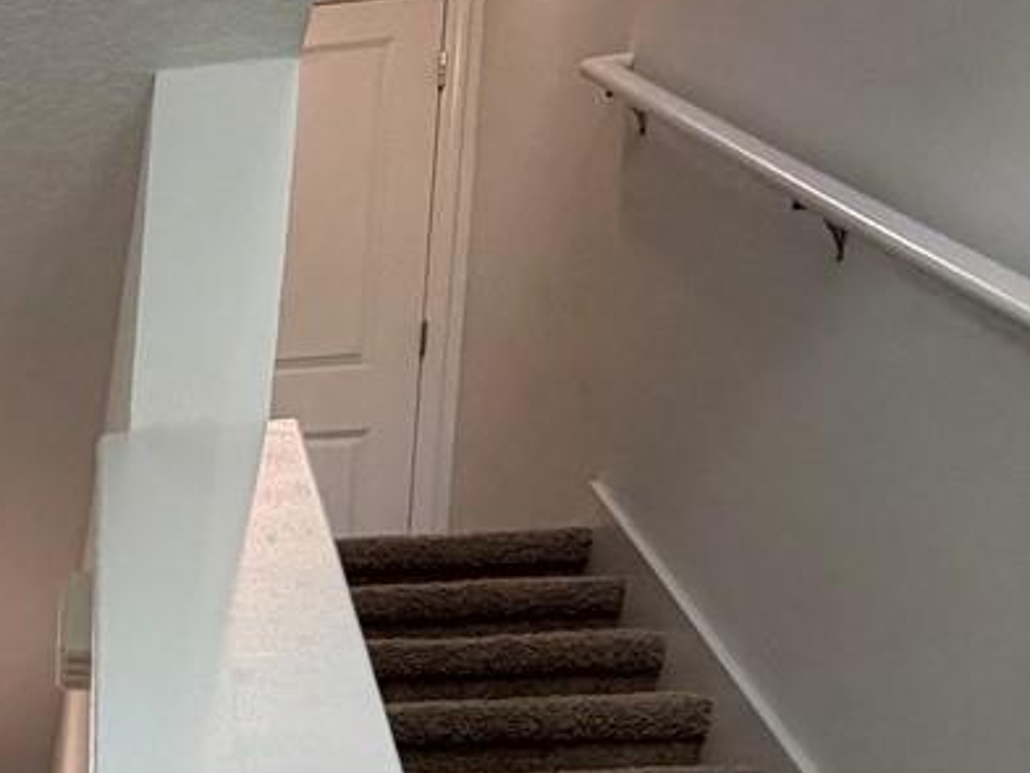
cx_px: -351
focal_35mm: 57
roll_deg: -2.0
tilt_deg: -7.0
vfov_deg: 19.6
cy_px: 1365
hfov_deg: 27.5
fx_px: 1697
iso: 250
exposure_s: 1/120
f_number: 2.2
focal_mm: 2.22
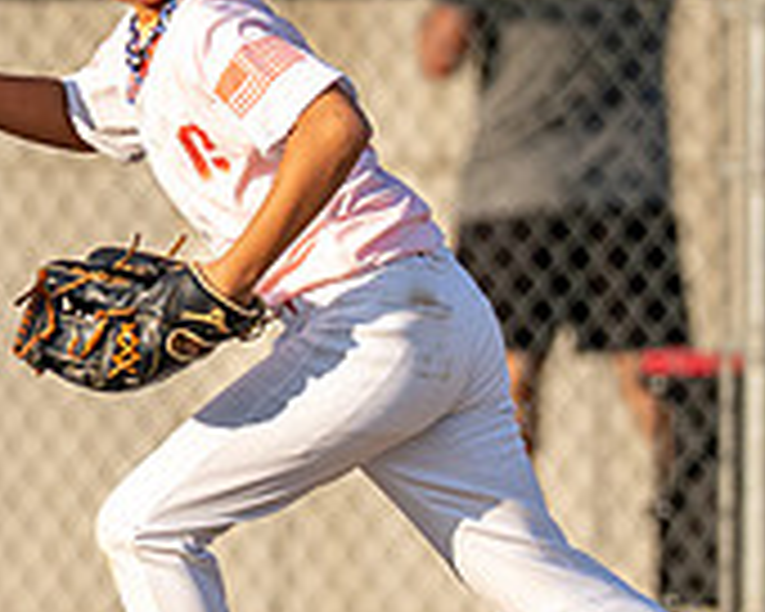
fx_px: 31018
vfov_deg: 1.1
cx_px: 277
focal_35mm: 1370
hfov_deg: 1.4
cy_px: 47
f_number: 2.8
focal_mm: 200
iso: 320
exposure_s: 1/5000
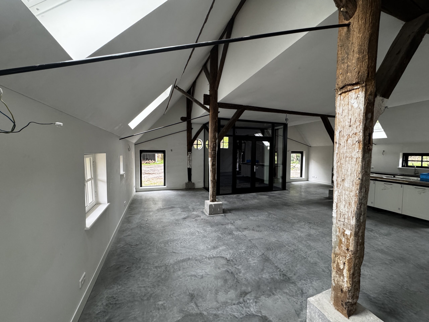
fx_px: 174
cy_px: 161
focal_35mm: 14
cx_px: 214
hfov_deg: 102.1
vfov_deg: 85.7
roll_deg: +0.1
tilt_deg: -2.8
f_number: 2.2
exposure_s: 1/85
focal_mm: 2.22
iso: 320
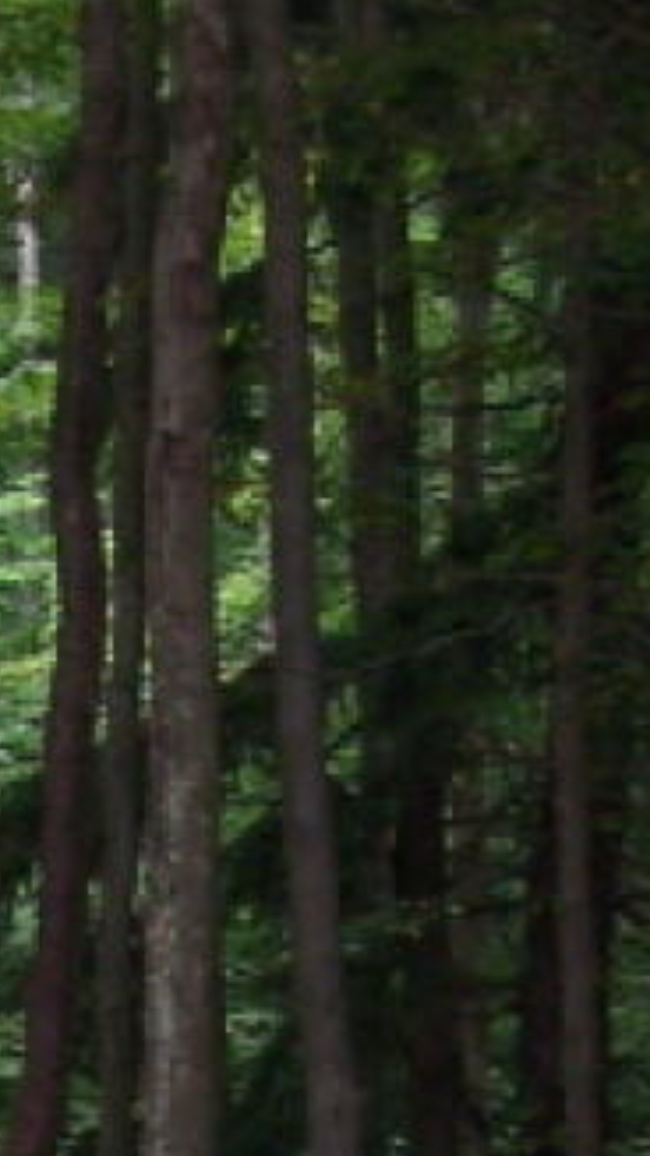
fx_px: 5299
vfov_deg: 11.9
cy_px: 1723
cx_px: -113
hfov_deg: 7.0
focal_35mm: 173
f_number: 2.8
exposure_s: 1/60
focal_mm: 6.3
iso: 140
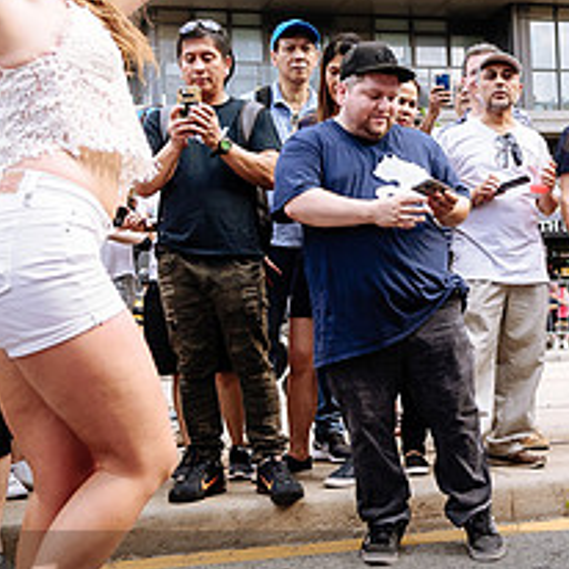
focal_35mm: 61
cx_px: 403
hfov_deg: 27.9
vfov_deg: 28.1
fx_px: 1134
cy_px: 247
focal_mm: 17
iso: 100
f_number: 2.8
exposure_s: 1/400
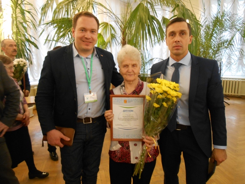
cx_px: 122
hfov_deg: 67.3
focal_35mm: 26
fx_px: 184
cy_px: 92
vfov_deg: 53.1
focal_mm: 4.7
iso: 320
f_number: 3.4
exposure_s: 1/30
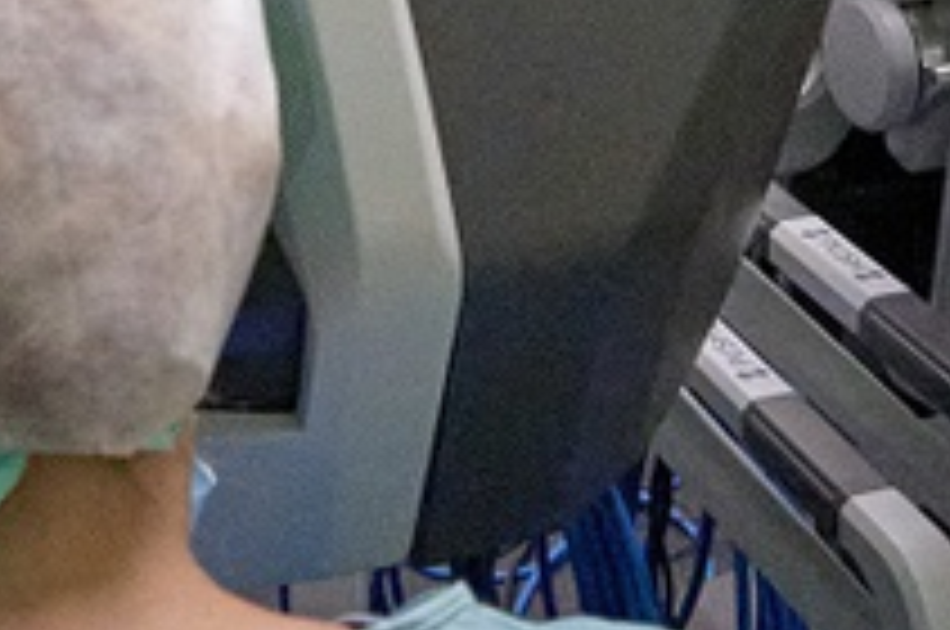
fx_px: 2065
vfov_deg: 16.9
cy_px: -16
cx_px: 684
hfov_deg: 25.7
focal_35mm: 78
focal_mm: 11
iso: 4500
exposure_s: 1/200
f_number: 2.8
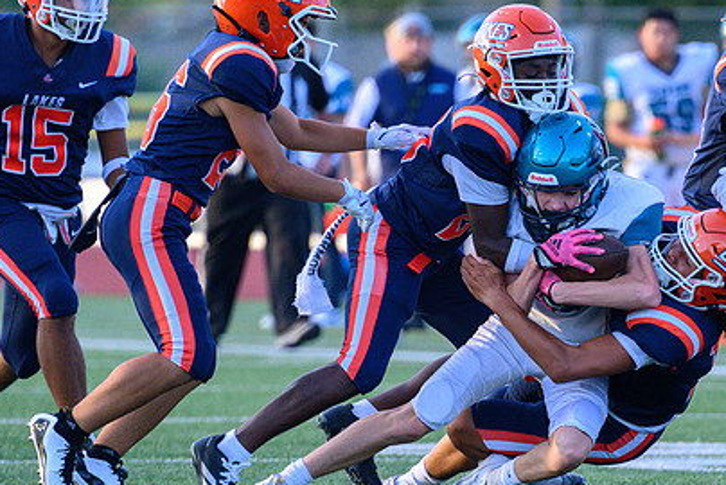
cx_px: 511
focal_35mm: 535
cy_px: 365
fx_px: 10797
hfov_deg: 3.9
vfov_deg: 2.6
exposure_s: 1/2000
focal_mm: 280
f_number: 4
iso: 2500
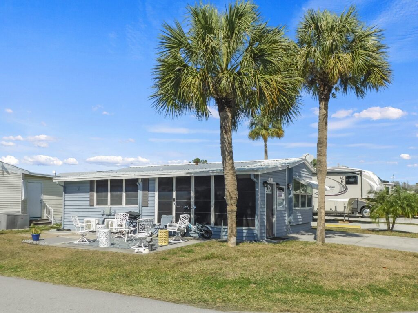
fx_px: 362
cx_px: 209
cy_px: 156
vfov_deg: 46.8
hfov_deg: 60.0
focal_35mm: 30
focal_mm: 5.3
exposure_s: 1/400
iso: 125
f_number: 6.4
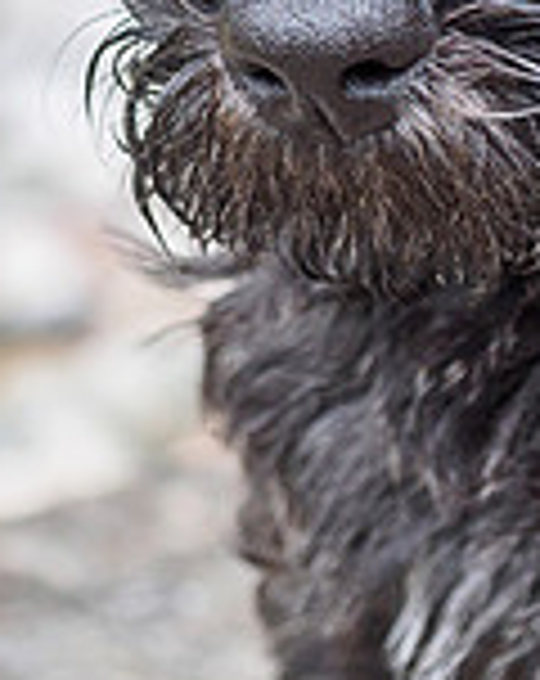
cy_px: -354
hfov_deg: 2.8
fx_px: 10932
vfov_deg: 3.5
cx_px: 572
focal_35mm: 545
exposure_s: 1/100
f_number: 4
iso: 200
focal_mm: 60
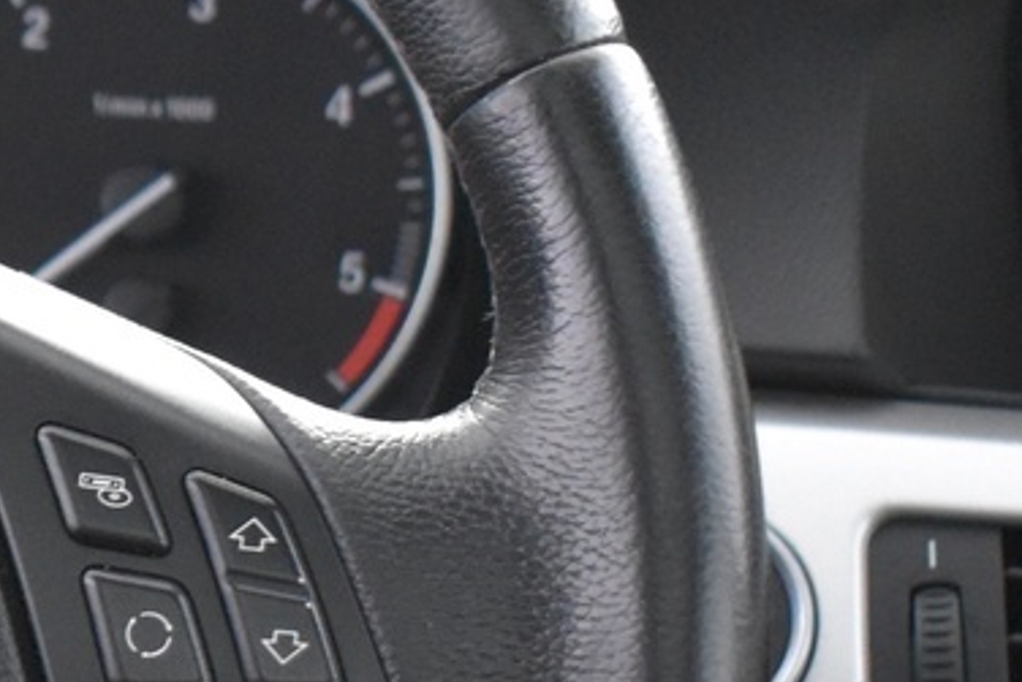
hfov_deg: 10.0
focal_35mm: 200
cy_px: 720
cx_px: -508
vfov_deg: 6.8
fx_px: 5684
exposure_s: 1/10
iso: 3200
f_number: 4.2
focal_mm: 31
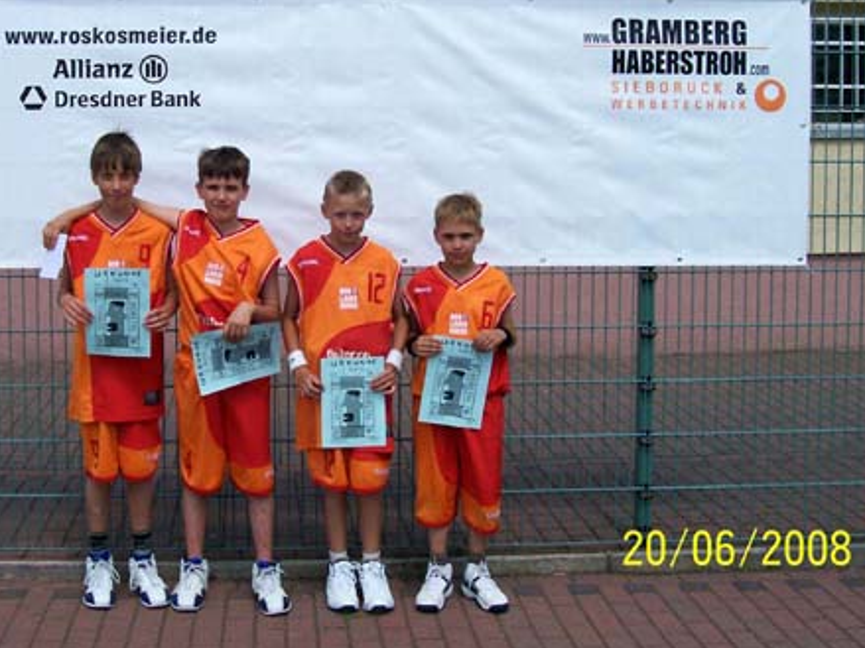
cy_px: 328
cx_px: 428
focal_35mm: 43
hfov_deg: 43.9
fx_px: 1074
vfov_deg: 33.6
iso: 80
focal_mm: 7
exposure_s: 1/385
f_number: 5.6
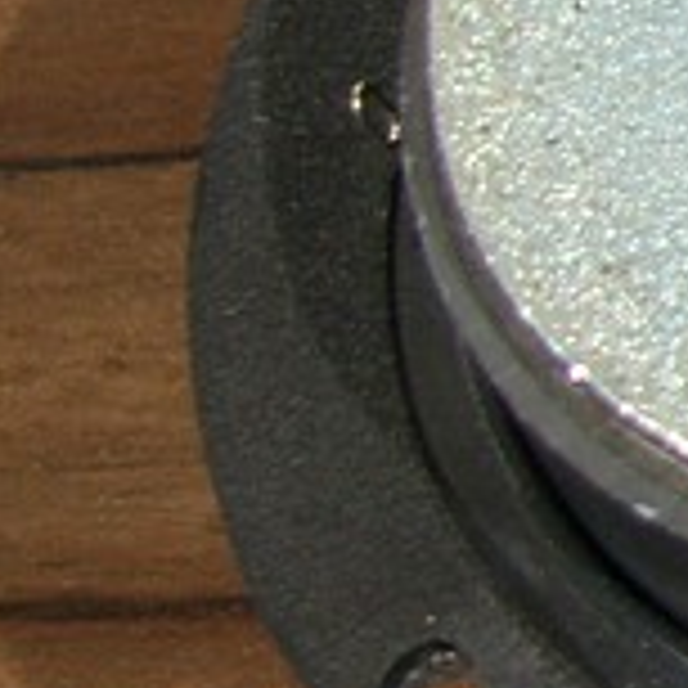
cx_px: 2203
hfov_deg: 5.6
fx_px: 6499
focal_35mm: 289
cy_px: 211
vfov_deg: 6.1
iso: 50
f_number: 2.5
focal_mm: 12.9
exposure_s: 1/50
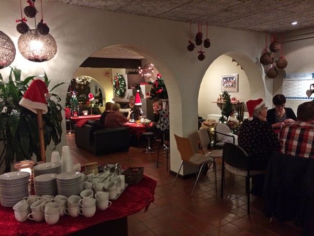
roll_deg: +1.6
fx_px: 263
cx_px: 157
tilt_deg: -5.4
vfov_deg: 48.2
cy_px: 118
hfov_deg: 61.7
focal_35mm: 29
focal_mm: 4.15
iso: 320
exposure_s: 1/17
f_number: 2.2
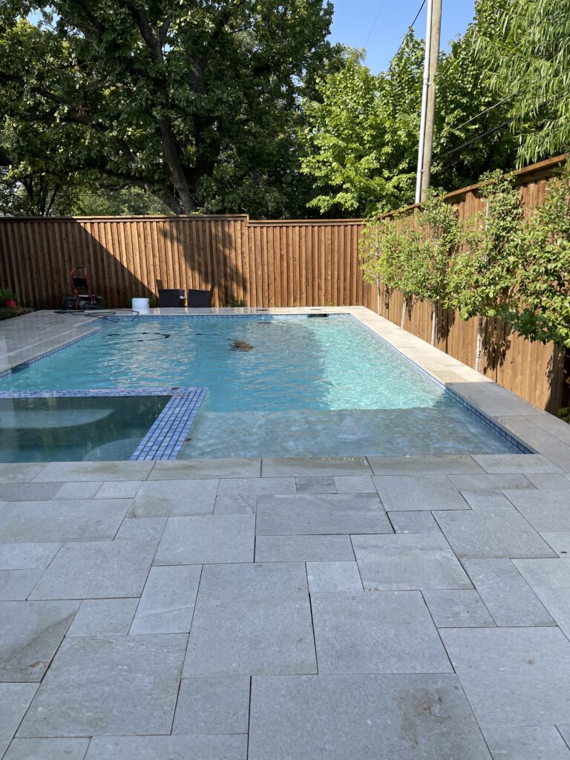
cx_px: 285
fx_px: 571
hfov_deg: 53.1
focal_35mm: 26
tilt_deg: -13.5
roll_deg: +0.4
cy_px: 380
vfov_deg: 67.3
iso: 50
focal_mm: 5.1
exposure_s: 1/1946
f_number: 1.6
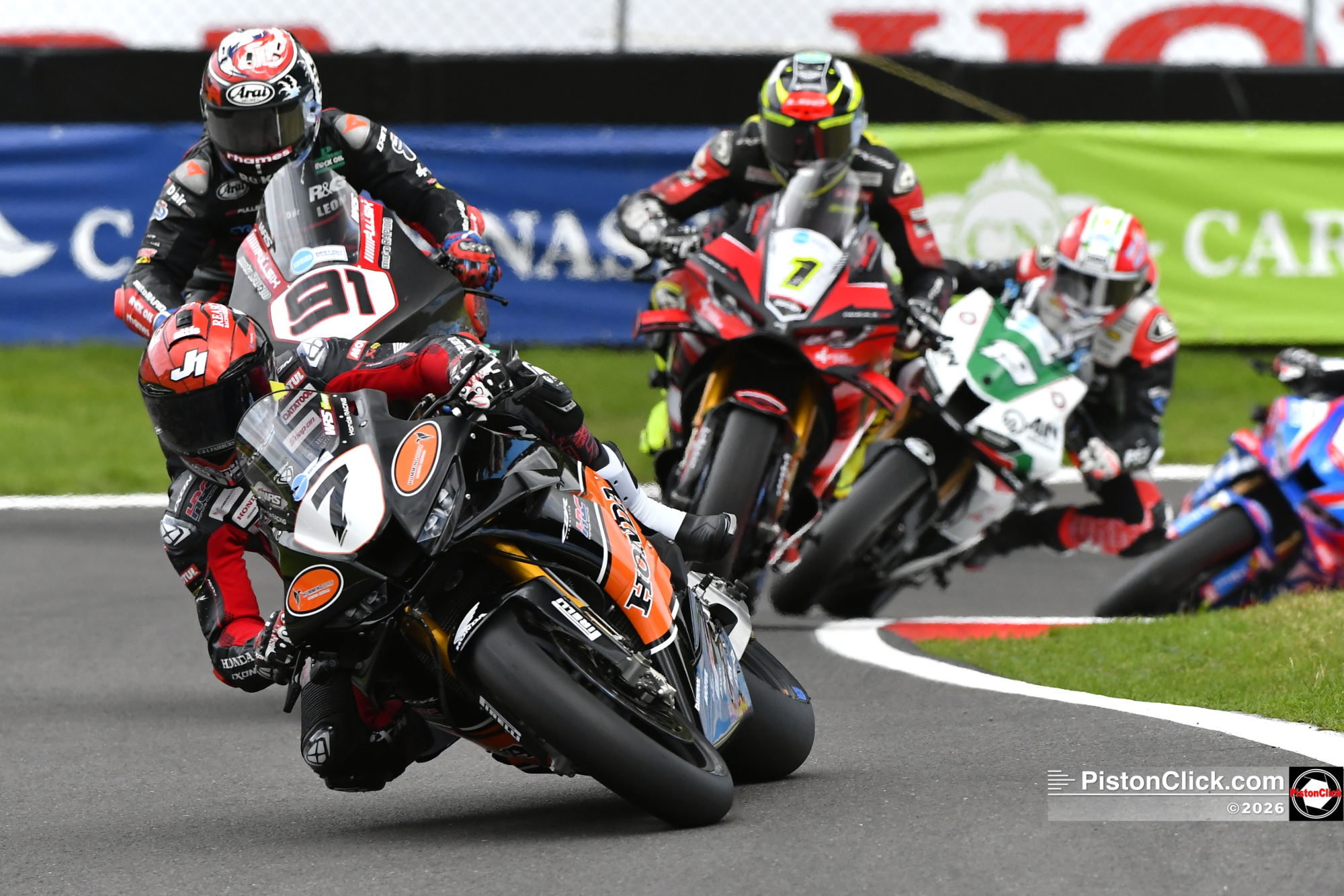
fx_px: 16797
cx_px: 672
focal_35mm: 450
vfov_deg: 3.1
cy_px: 448
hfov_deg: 4.6
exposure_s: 1/1250
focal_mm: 300
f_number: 5.6
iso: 1800
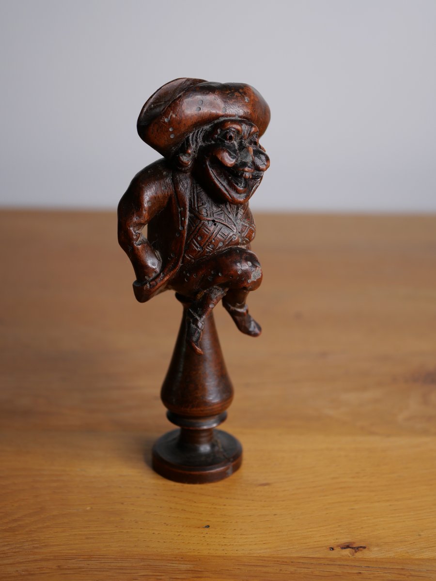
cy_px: 290
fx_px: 1008
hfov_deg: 24.4
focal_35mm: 60
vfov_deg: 32.2
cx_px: 218
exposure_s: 1/80
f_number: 2.8
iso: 200
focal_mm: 30
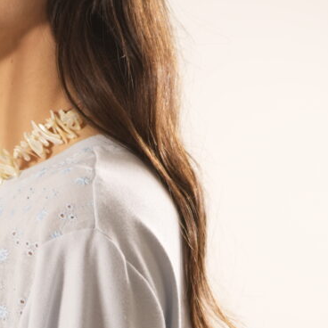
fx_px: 2230
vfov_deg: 8.3
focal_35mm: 208
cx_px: 20
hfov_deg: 8.4
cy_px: 452
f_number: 3.2
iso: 400
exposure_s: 1/50
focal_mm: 50
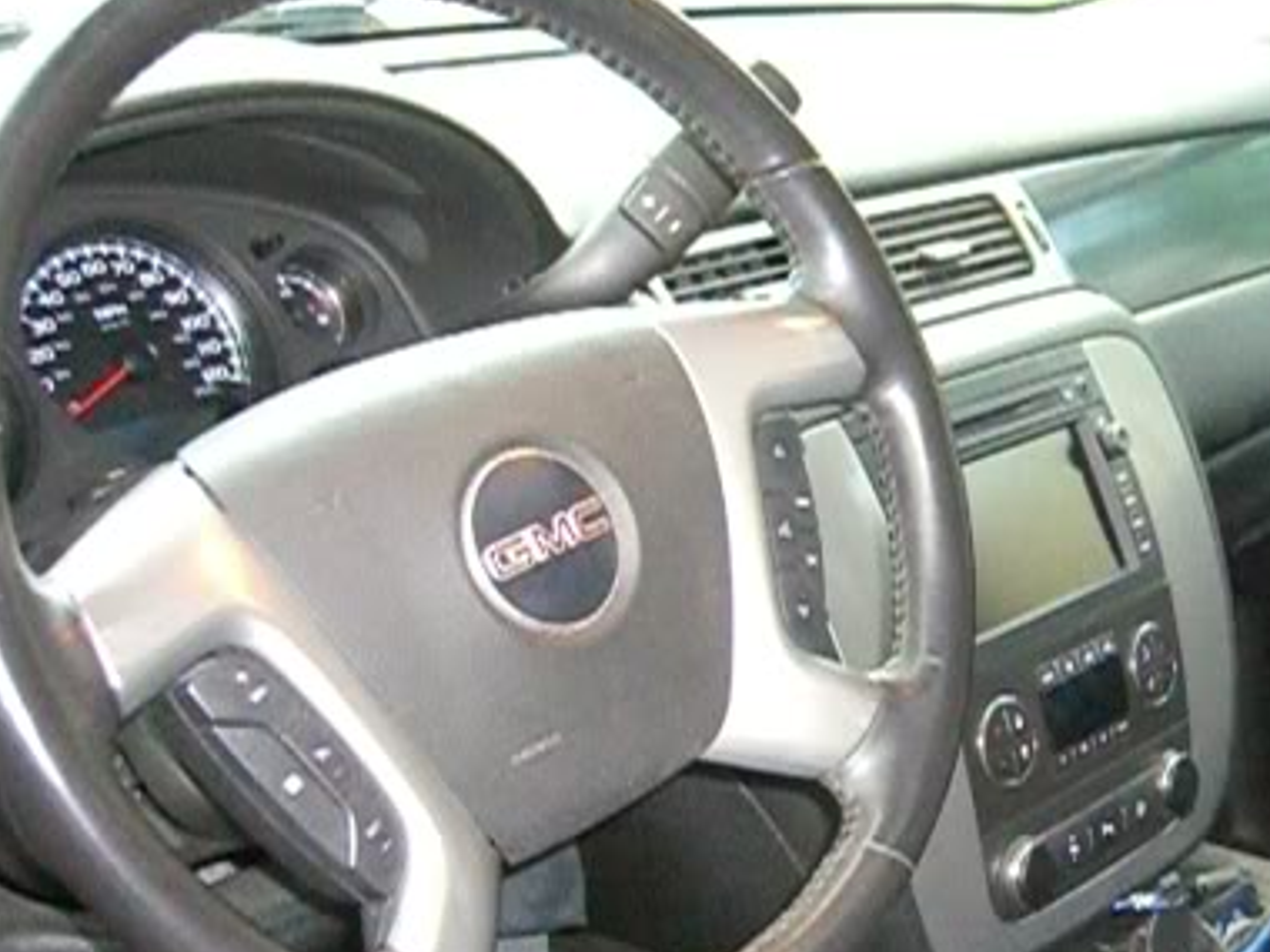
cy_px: 648
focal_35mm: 64
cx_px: 1056
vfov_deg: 22.8
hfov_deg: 29.4
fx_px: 2348
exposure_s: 1/125
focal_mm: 7.9
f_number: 2.8
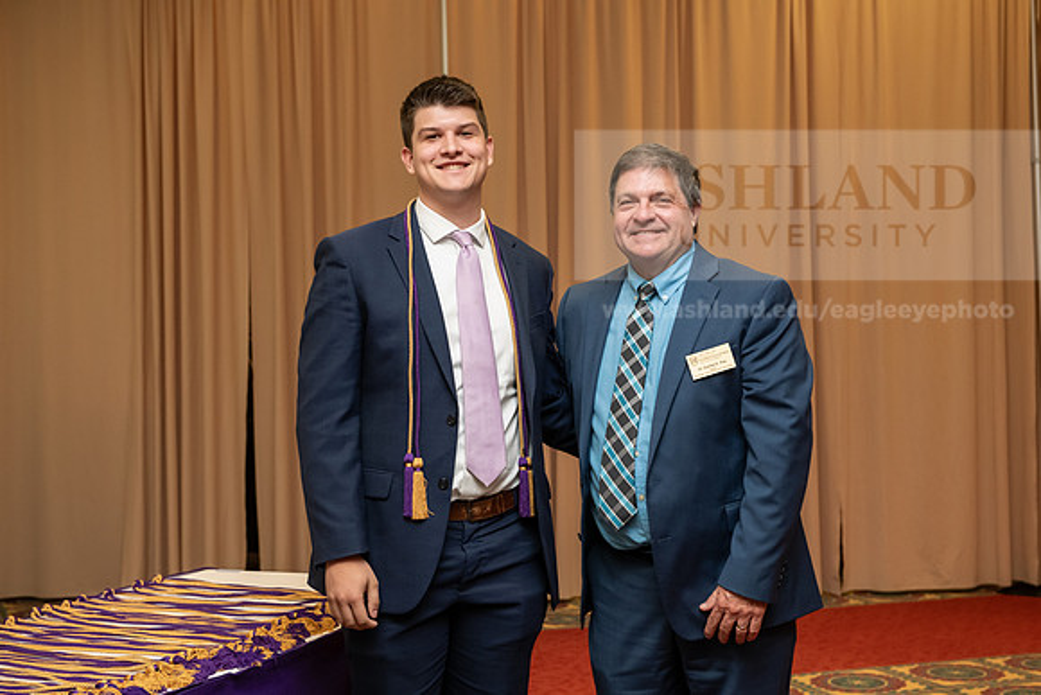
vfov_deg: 23.4
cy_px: 348
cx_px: 520
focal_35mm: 58
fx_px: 1677
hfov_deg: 34.5
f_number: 4.5
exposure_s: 1/200
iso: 2000
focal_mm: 58
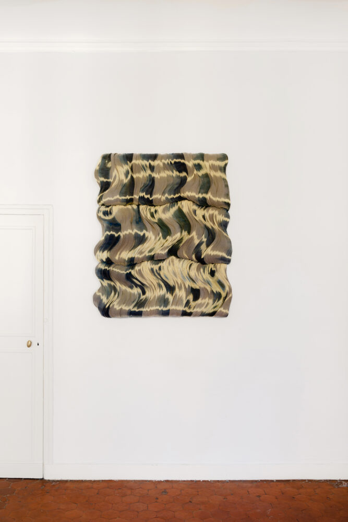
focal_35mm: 32
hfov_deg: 41.2
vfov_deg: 58.9
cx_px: 174
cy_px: 261
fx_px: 462
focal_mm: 31.9
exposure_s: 1/50
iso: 320
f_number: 4.5
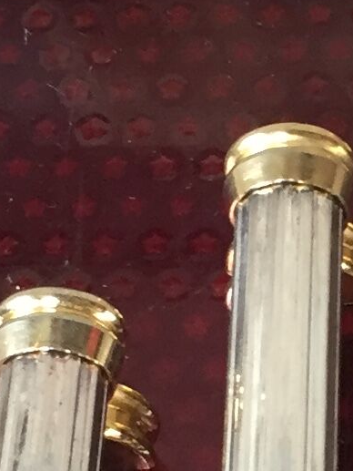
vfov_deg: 10.8
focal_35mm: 183
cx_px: 425
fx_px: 2487
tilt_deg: -56.0
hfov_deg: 8.0
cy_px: 340
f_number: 2.2
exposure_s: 1/33
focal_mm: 4.15
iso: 160
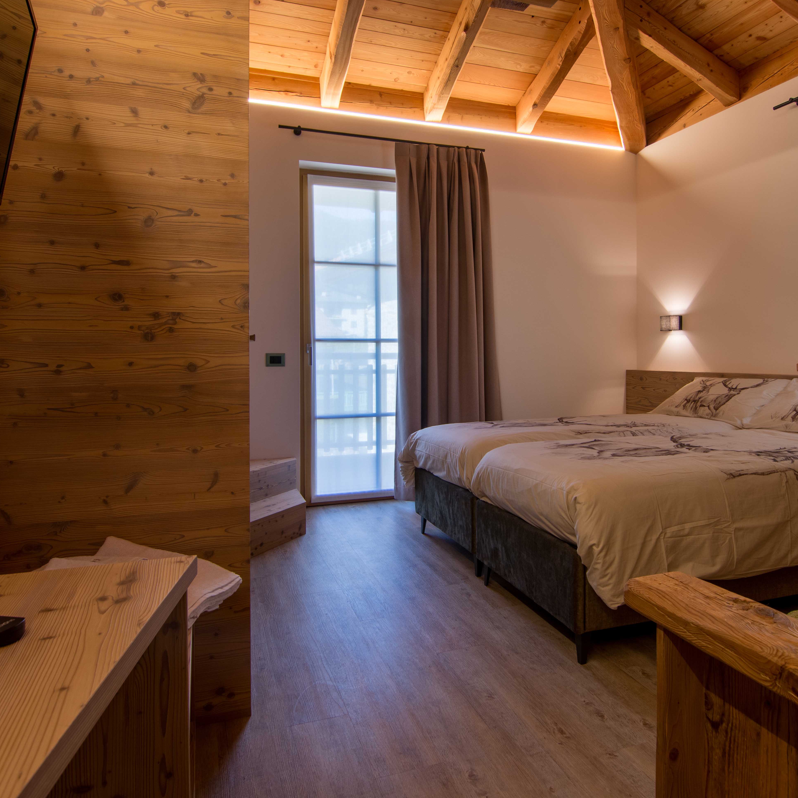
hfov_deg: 70.1
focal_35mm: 22
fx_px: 565
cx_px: 456
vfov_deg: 70.5
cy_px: 392
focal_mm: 11
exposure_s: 1/20
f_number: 8
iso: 100
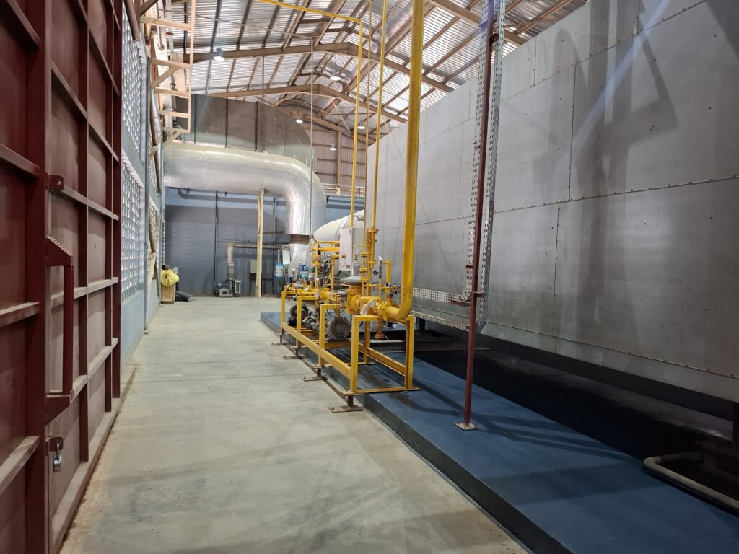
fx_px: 491
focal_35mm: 23
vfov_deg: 58.9
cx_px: 370
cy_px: 277
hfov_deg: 73.9
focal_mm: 5.54
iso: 400
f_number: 1.8
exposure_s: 1/33
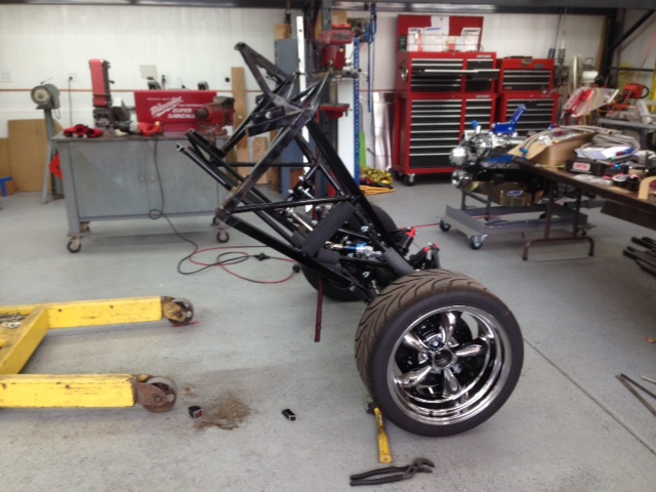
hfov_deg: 55.4
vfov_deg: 42.9
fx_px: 625
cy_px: 246
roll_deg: +0.5
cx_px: 328
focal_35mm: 33
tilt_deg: -17.1
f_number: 2.4
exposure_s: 1/42
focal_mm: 4.12
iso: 50
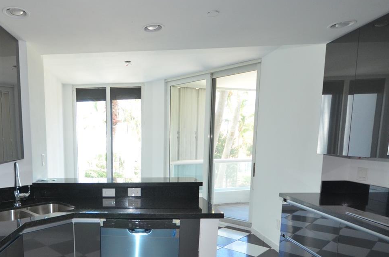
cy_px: 177
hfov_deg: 68.1
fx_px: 269
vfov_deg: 49.9
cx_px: 109
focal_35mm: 25
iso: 800
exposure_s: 1/60
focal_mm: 10
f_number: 4
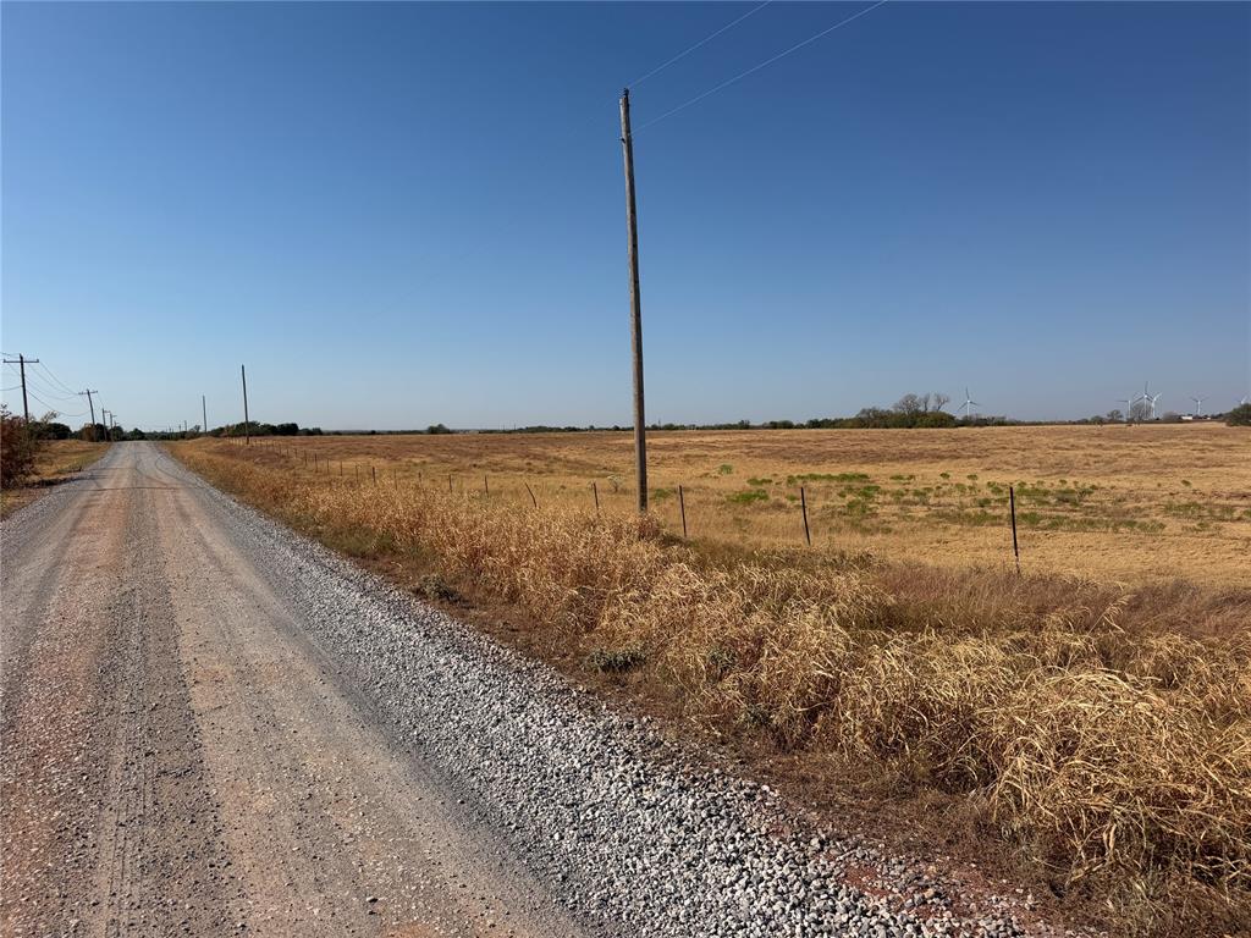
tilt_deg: -2.1
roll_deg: -0.8
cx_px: 626
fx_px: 867
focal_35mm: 24
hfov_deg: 71.6
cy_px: 469
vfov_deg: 56.8
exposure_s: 1/7353
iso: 80
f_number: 1.78
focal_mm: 6.76
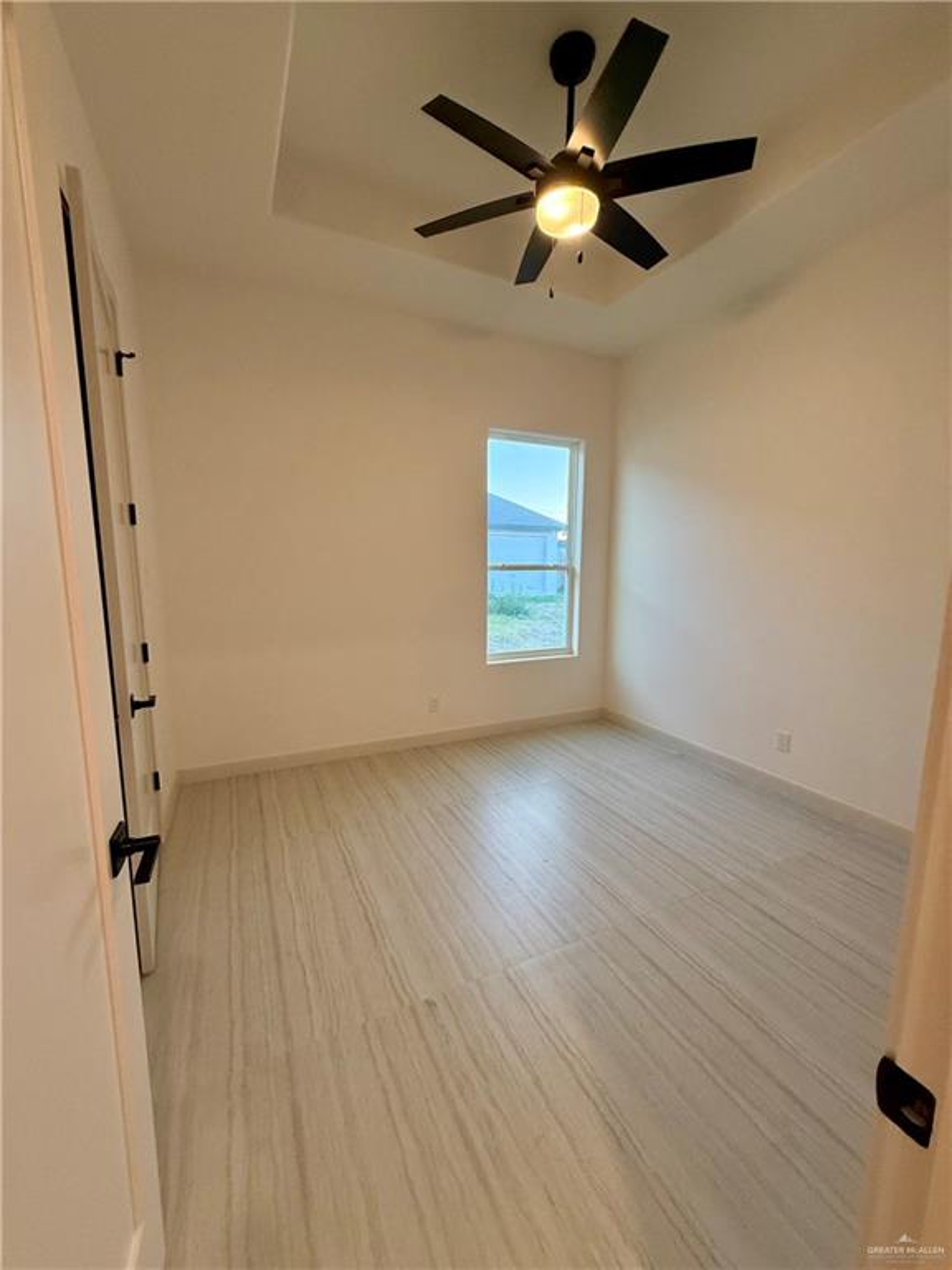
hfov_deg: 85.7
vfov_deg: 102.1
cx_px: 476
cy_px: 635
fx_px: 513
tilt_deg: -6.6
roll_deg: -0.6
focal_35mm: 14
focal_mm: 2.22
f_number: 2.2
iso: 320
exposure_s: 1/120
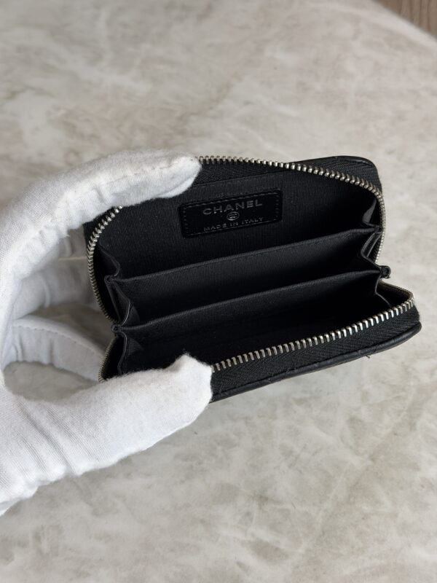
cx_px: 218
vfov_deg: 39.7
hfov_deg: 30.3
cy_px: 292
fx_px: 808
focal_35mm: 48
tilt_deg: -54.9
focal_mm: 6.76
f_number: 1.78
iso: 50
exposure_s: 1/120
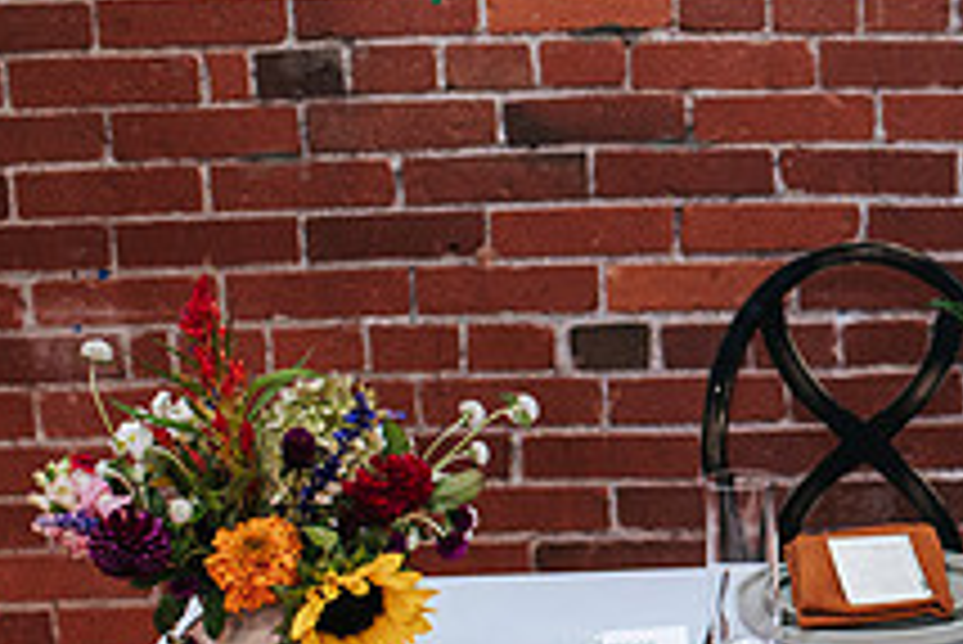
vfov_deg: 12.7
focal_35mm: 108
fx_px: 2891
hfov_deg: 17.8
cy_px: 395
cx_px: 1225
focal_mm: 35
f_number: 3.2
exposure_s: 1/200
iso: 800
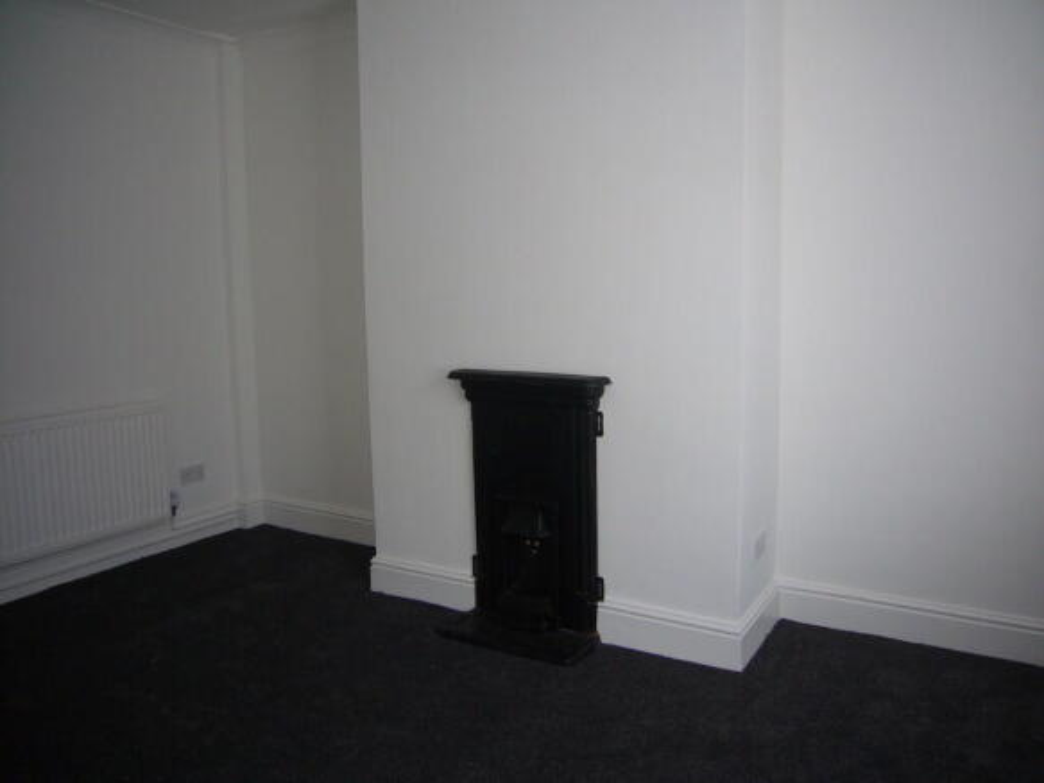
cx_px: 522
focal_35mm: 28
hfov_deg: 63.5
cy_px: 392
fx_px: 844
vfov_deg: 49.7
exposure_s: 1/80
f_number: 2.8
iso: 80
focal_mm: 4.6
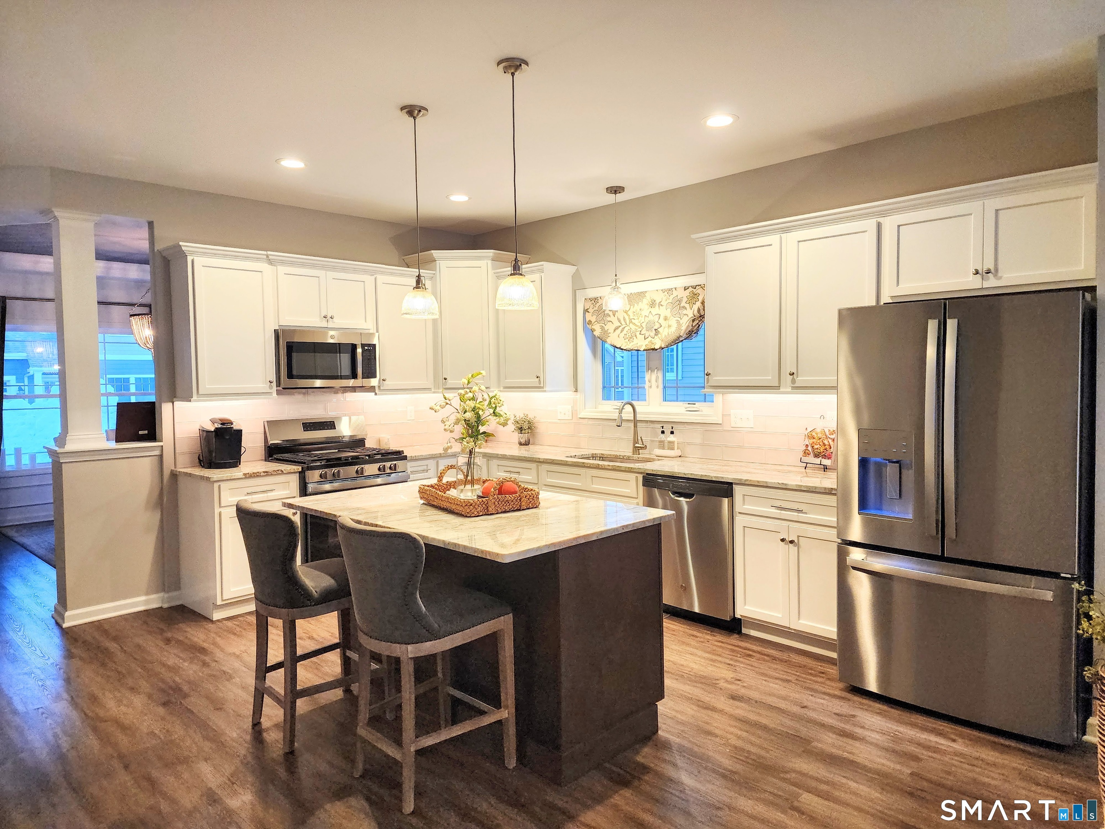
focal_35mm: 23
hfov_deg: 73.9
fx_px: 734
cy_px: 414
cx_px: 552
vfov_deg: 58.9
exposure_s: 1/120
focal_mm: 6.4
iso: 250
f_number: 1.8
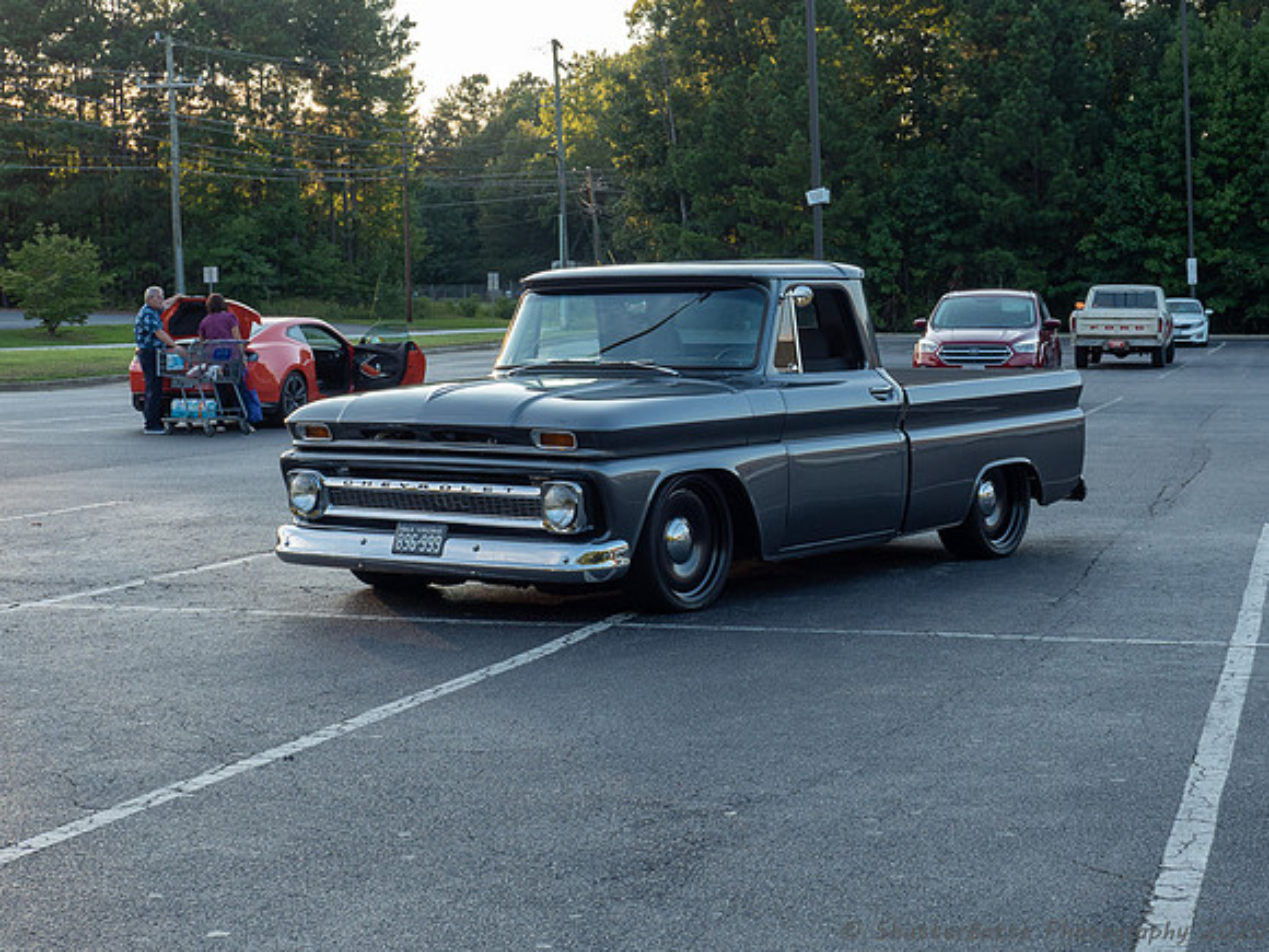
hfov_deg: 30.9
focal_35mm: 62
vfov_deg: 23.5
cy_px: 422
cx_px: 719
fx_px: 2291
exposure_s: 1/60
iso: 250
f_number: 8
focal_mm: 24
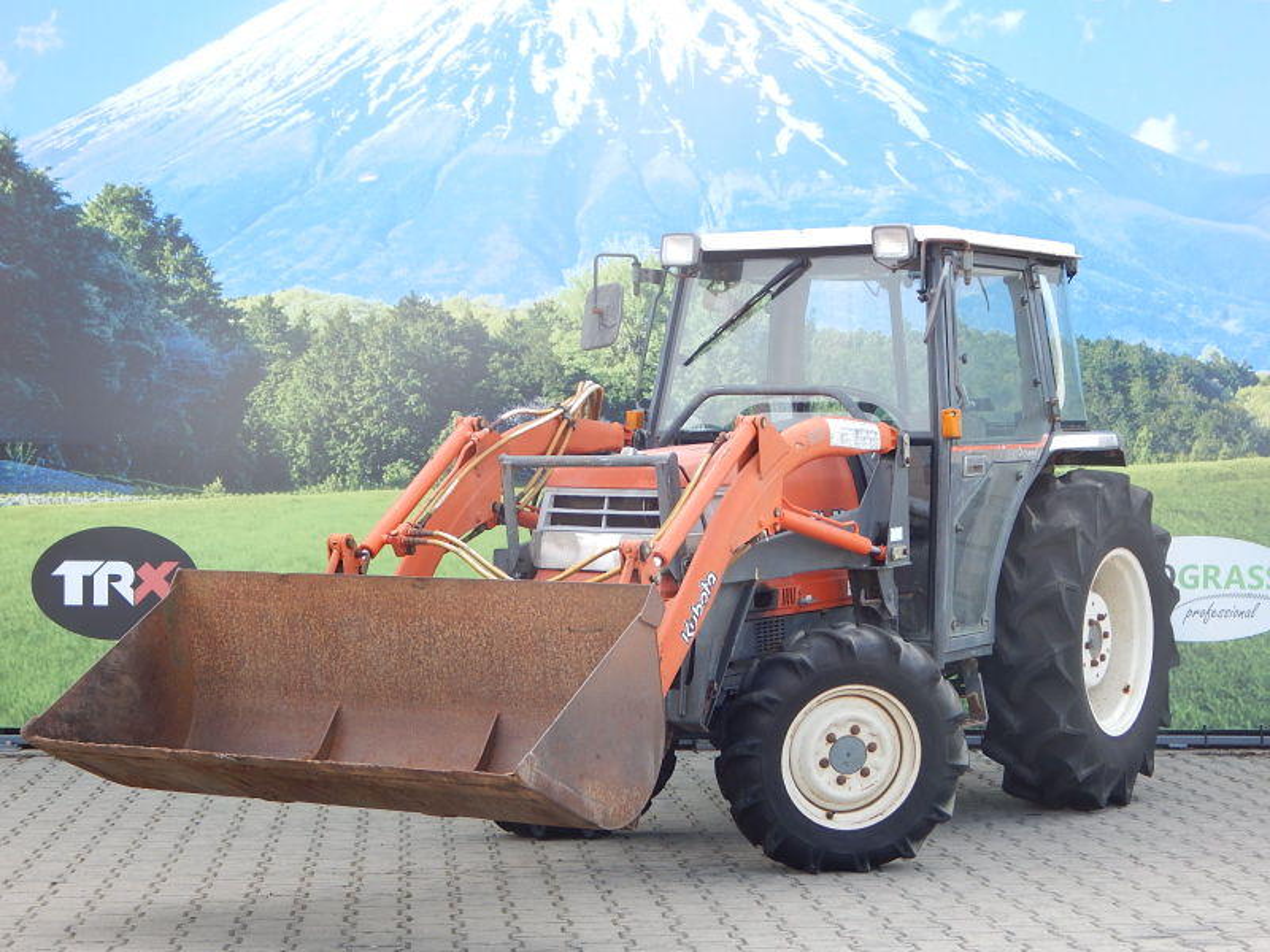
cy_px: 476
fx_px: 2531
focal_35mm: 69
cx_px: 635
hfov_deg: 28.2
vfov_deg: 21.3
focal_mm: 12.3
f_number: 4.1
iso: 125
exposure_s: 1/125
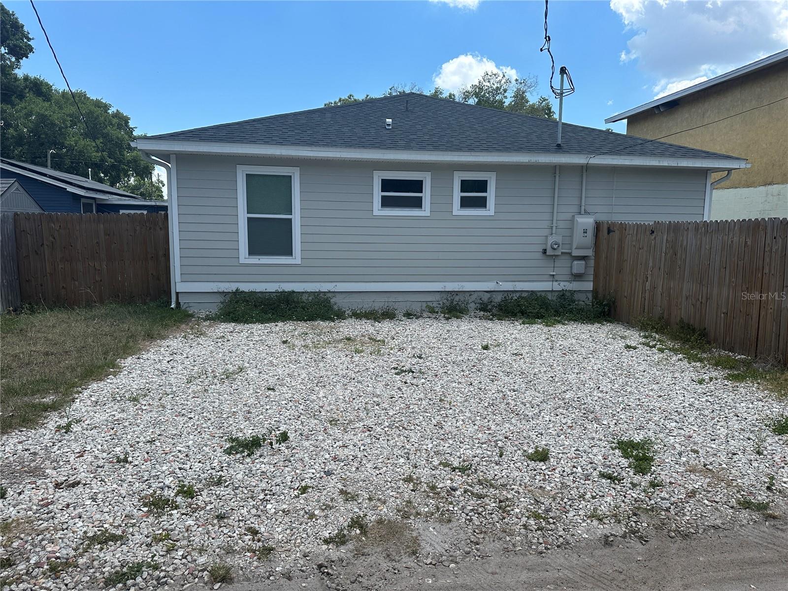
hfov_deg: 71.6
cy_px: 296
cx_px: 394
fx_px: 546
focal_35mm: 24
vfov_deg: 56.8
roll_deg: -1.1
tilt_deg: -7.1
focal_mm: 6.86
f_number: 1.78
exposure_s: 1/4184
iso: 80
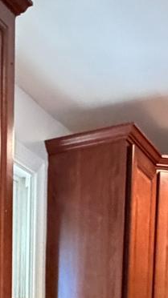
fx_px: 666
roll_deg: +1.0
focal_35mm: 84
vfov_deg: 20.4
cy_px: 485
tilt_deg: -8.9
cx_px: -45
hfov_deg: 13.9
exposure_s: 1/60
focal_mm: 2.22
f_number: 2.2
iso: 1000
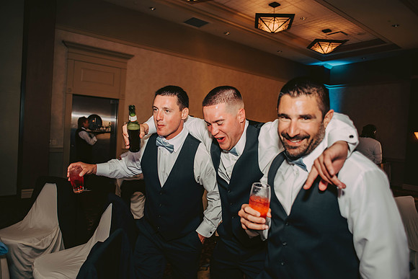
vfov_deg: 53.2
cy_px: 140
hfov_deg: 73.7
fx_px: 279
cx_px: 209
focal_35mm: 24
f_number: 2.8
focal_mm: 24
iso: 800
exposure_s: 1/100
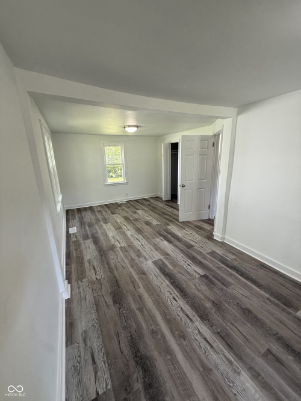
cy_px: 200
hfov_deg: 85.7
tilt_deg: -15.2
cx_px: 150
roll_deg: -0.1
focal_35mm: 14
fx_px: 162
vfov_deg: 102.1
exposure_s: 1/99
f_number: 2.2
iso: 160
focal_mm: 2.22
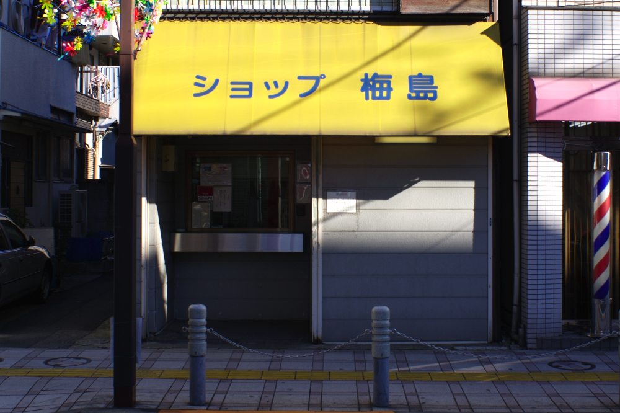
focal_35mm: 42
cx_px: 310
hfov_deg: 46.4
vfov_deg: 31.9
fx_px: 723
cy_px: 206
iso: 100
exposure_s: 1/100
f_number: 9
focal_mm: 28
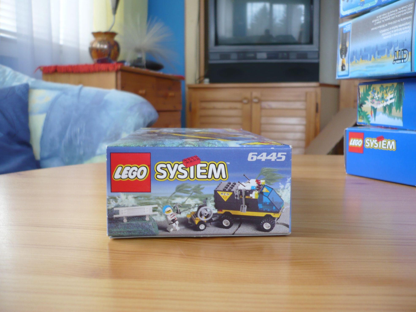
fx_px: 421
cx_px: 208
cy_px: 156
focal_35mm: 35
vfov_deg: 40.7
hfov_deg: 52.6
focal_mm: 5.8
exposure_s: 1/15
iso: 100
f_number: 2.8
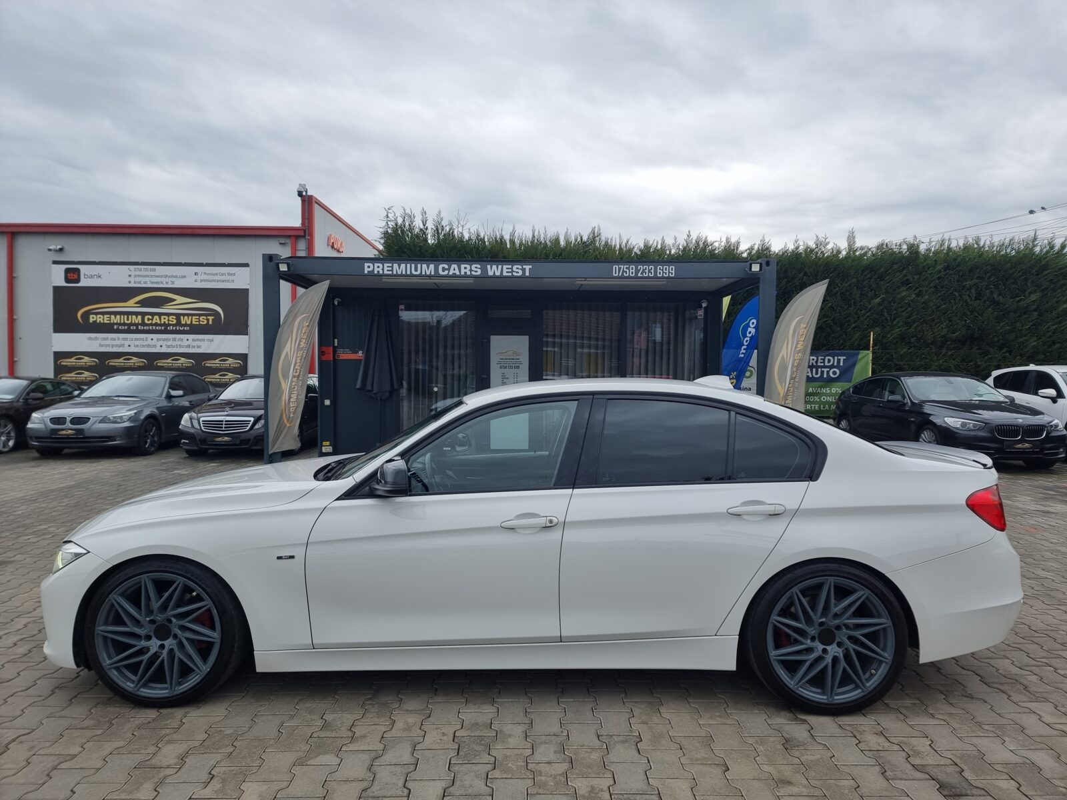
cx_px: 534
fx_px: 740
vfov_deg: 56.8
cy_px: 400
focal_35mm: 24
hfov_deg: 71.6
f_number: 1.8
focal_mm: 6.7
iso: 50
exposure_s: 1/250
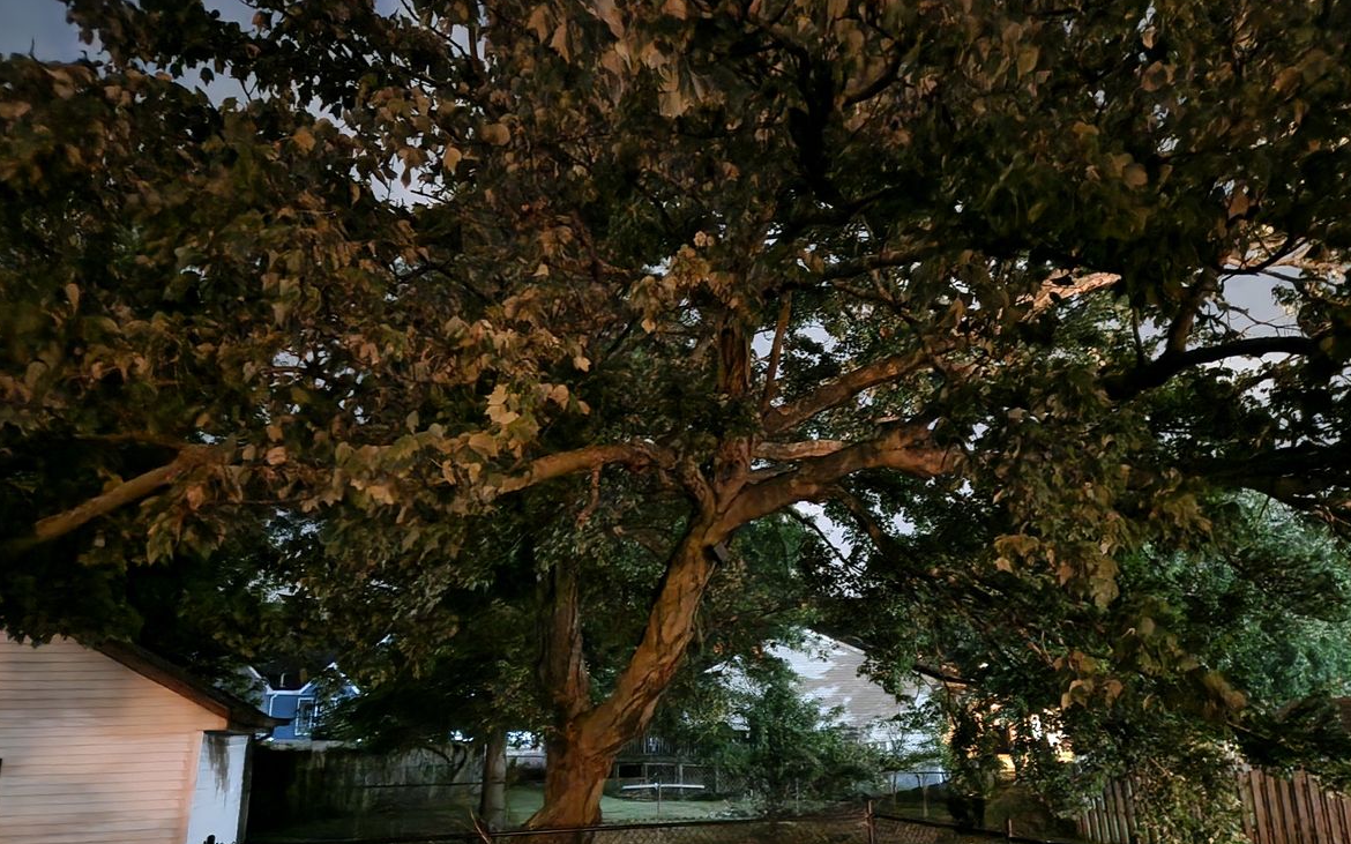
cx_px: 686
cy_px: 470
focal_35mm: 25
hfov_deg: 72.5
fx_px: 920
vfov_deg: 49.2
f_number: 1.8
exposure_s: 1/2
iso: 2000
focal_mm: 5.4
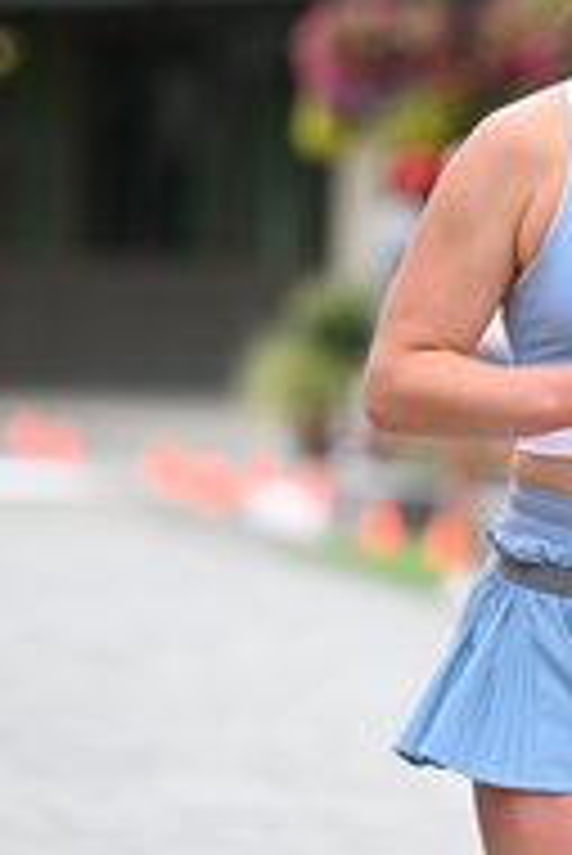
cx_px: 682
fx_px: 10348
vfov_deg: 4.7
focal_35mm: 435
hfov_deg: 3.2
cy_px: 297
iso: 640
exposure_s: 1/2000
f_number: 2.8
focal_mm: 150
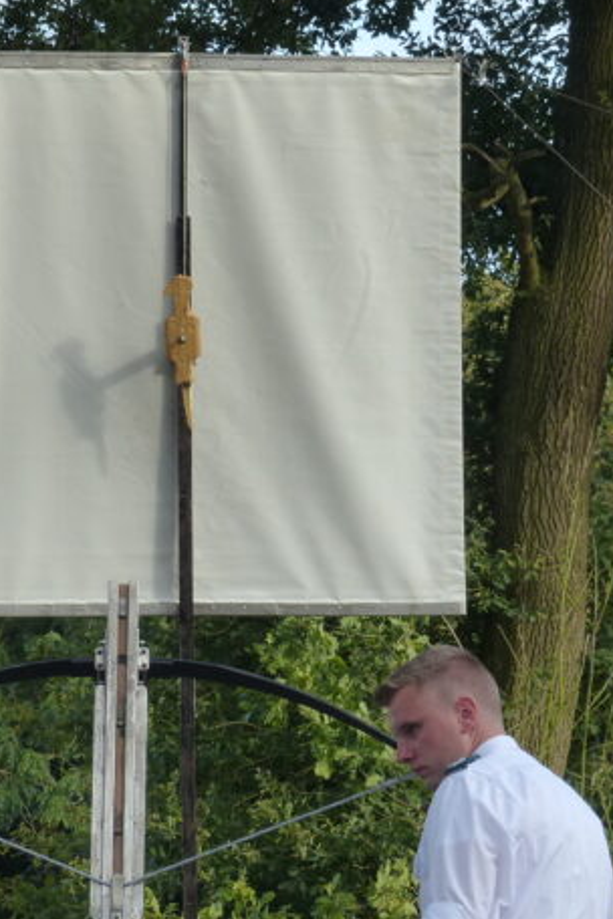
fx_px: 6487
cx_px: 214
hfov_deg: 5.4
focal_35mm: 254
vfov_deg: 8.1
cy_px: 371
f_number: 4
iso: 160
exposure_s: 1/320
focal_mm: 26.1
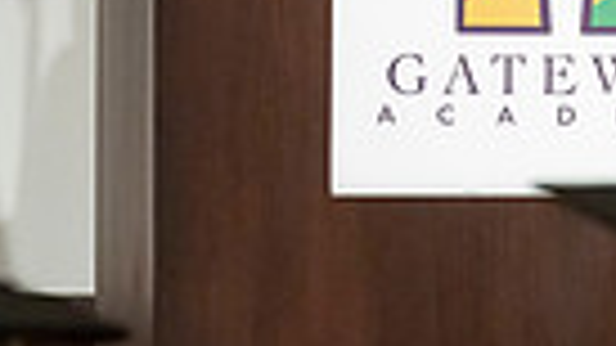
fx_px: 11236
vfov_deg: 1.8
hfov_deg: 3.1
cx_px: 454
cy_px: -494
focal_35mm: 688
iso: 6400
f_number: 8
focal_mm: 200
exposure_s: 1/200
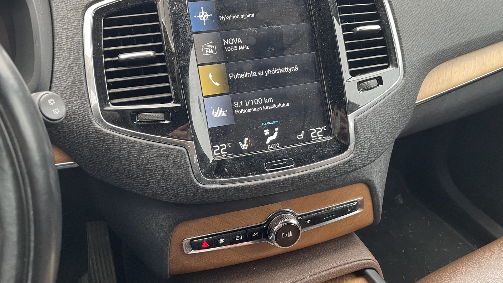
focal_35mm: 29
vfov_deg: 40.1
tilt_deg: -33.0
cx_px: 250
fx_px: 387
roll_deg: -0.3
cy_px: 119
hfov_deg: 66.1
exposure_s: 1/69
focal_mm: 4.2
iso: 125
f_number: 1.6
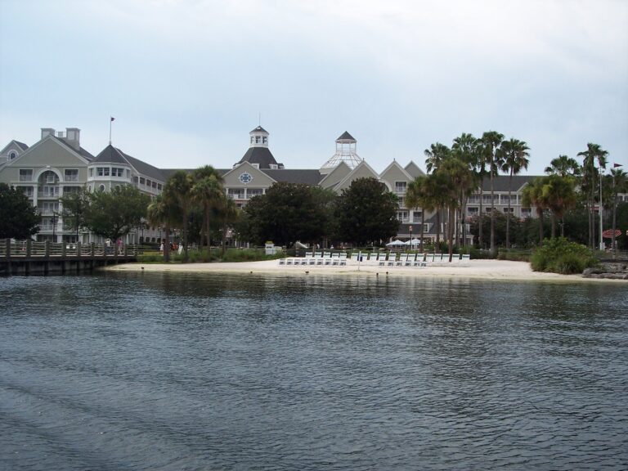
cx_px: 314
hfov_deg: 47.9
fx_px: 708
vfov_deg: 36.8
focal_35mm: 39
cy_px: 236
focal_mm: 8
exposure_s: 1/1000
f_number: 4
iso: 100
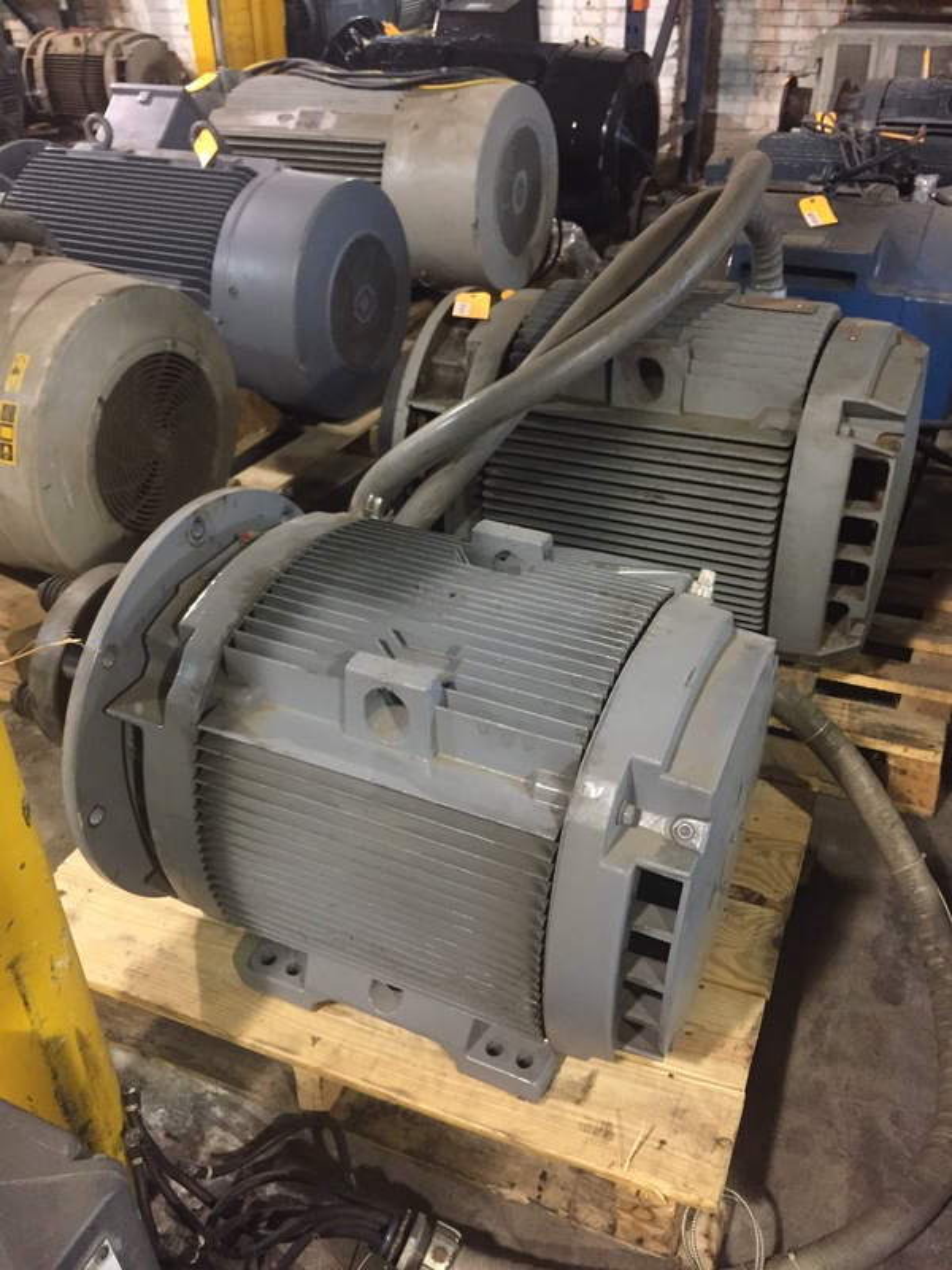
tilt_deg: -32.9
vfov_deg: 61.7
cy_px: 635
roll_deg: +0.9
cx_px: 476
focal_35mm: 29
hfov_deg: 48.2
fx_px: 1063
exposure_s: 1/24
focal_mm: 4.15
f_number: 2.2
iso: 250
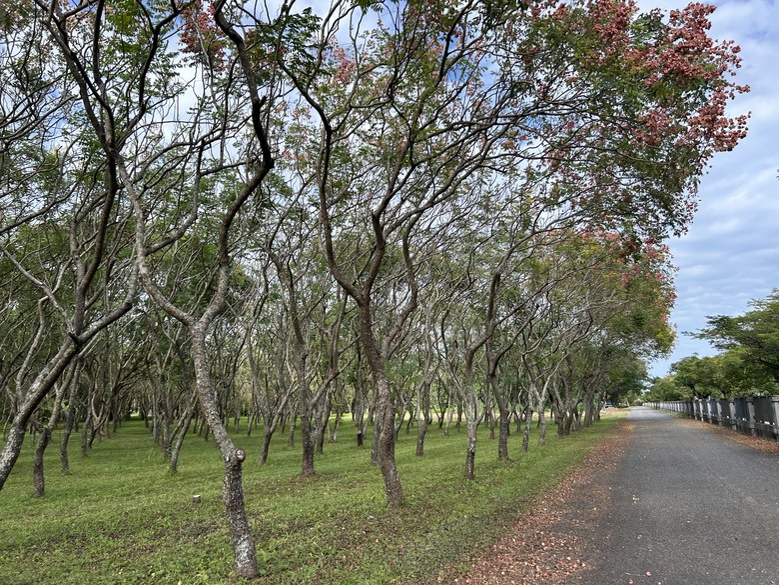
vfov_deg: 53.1
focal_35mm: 26
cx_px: 390
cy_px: 292
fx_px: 585
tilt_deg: +13.6
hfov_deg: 67.3
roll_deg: +2.6
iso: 50
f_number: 1.5
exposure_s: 1/1553
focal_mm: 5.7
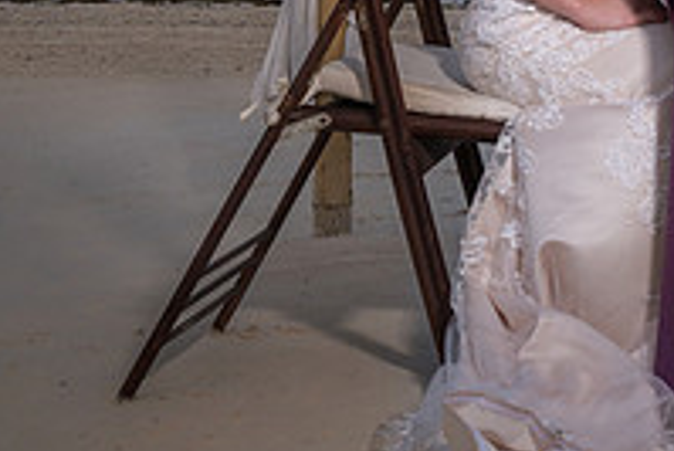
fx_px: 1799
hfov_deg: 19.4
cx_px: 898
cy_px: -107
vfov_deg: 13.8
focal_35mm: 96
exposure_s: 1/200
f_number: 9
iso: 640
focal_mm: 33
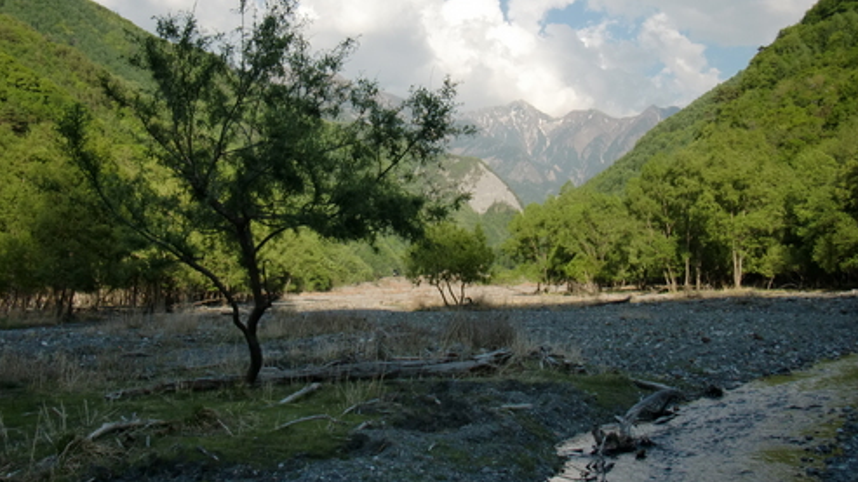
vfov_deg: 28.2
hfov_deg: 48.4
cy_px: 184
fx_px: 955
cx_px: 432
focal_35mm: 42
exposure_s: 1/500
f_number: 3.9
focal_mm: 6.66
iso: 64
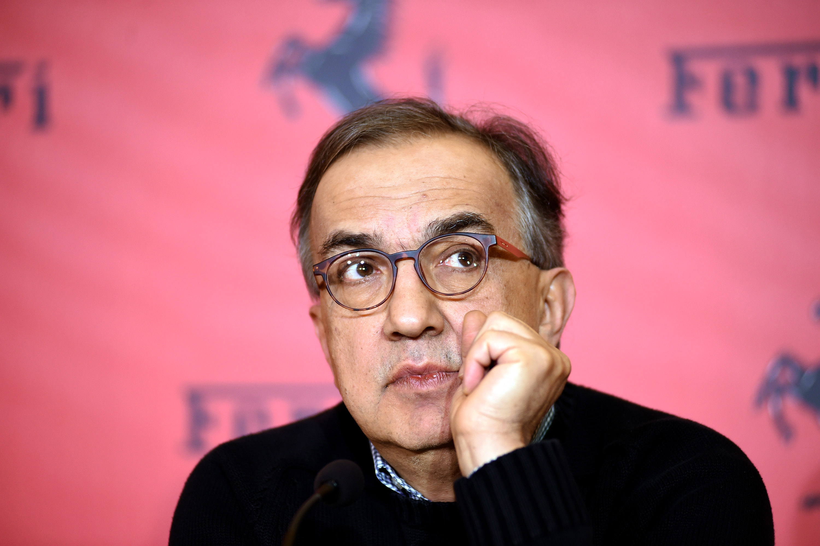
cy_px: 273
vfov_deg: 8.1
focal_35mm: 170
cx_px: 410
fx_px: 3870
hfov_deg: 12.1
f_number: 3.2
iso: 2000
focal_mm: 170
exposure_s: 1/200
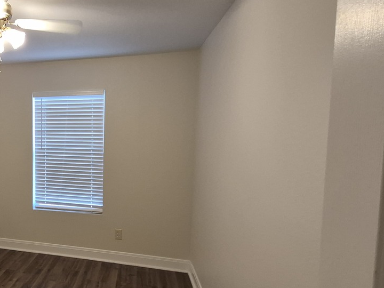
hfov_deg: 58.9
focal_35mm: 26
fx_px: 288
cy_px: 151
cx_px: 49
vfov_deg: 53.0
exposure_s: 1/60
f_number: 2.2
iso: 160
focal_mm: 1.74
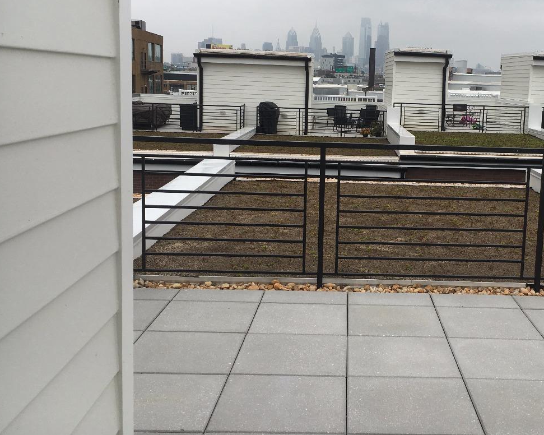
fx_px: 676
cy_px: 181
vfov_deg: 35.6
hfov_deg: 43.1
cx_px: 370
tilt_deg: -7.2
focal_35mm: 42
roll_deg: -1.7
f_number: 2.2
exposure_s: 1/1399
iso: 25
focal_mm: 4.15
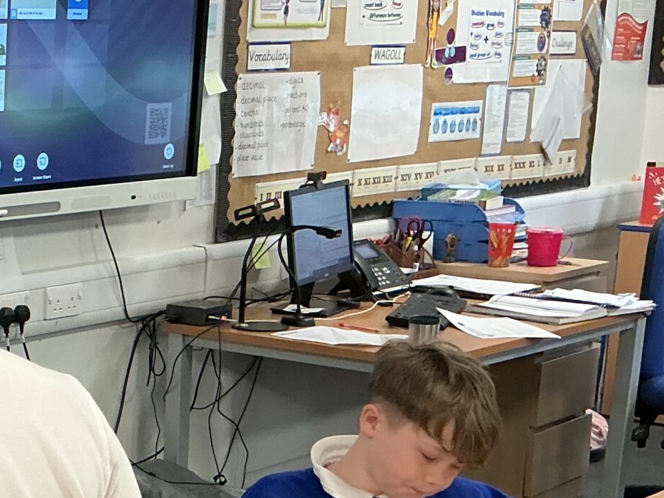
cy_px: 451
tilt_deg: -14.7
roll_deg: +1.2
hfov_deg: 22.2
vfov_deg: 18.1
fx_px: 1535
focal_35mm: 80
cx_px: -175
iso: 100
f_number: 1.8
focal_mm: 3
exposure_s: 1/60
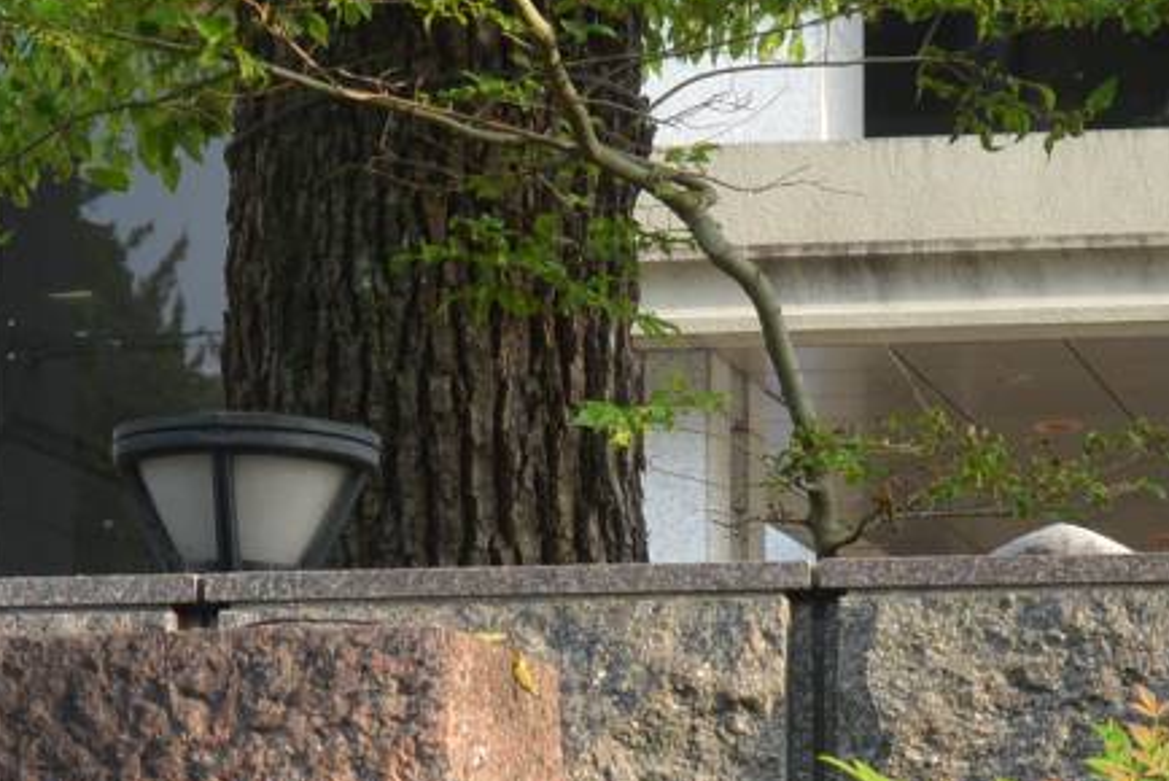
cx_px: 652
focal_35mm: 152
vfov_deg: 9.0
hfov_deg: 13.5
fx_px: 4939
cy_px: 636
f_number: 5.6
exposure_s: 1/125
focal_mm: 22
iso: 200
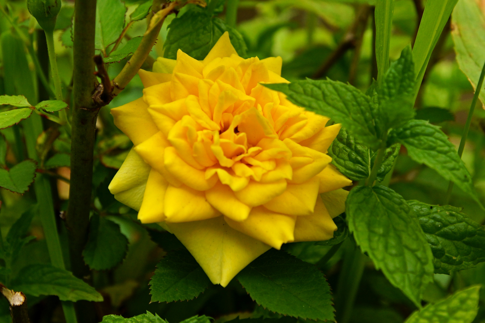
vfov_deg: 18.2
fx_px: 1010
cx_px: 242
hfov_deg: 27.0
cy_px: 162
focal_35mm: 75
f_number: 6.3
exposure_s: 1/200
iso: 200
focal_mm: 50
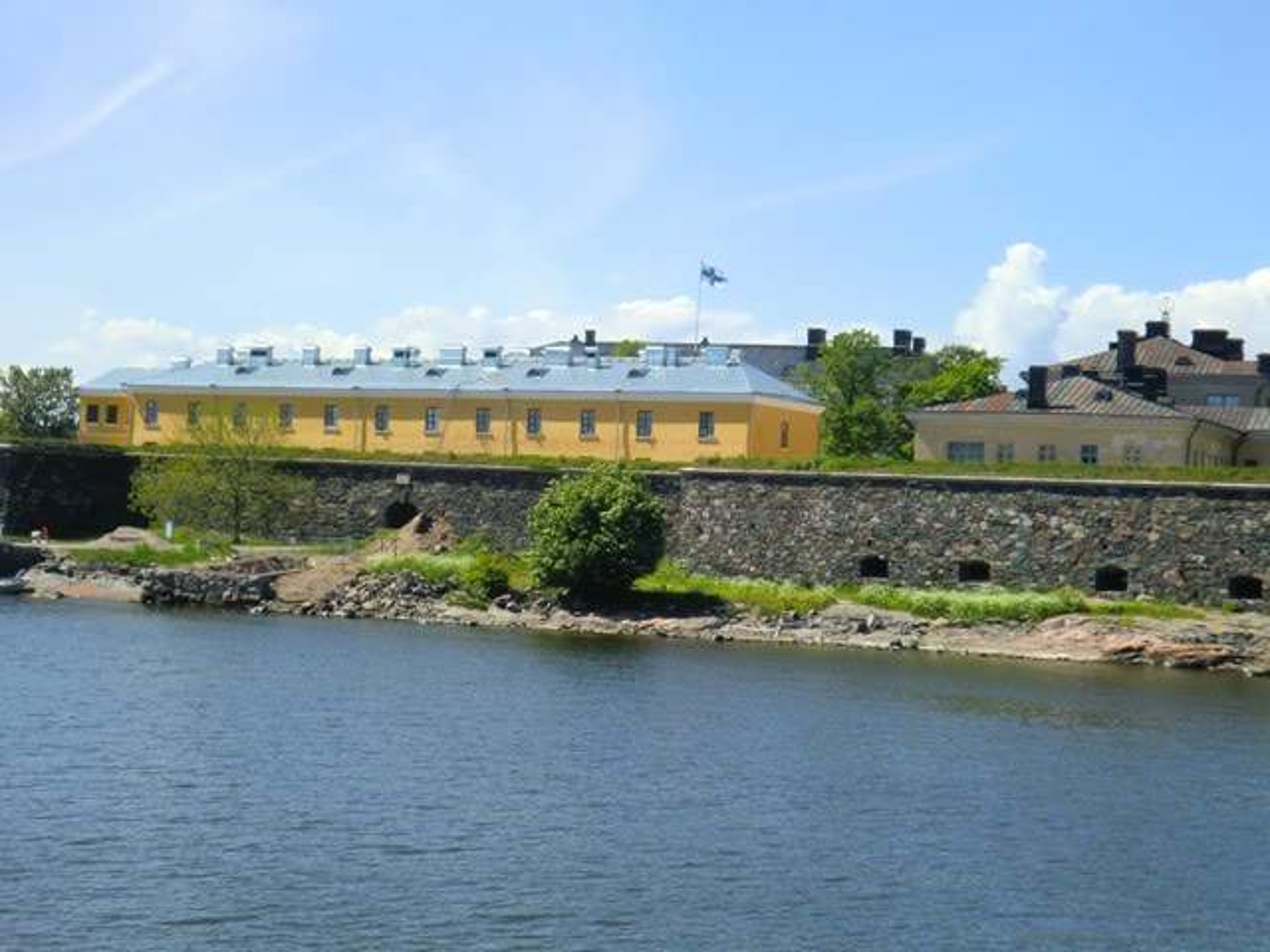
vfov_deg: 23.7
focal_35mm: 62
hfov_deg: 31.2
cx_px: 635
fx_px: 2275
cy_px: 476
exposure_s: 1/400
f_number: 4.3
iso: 64
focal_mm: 11.16
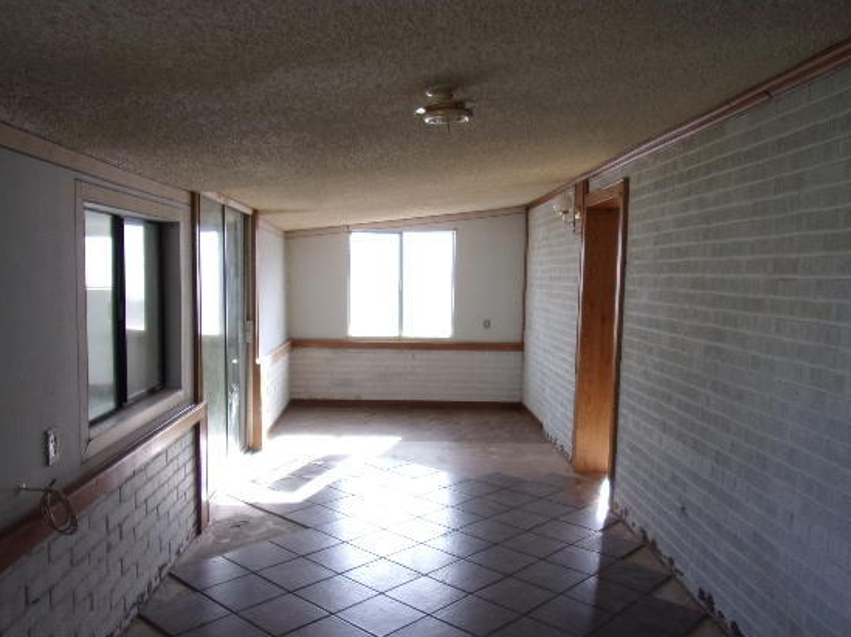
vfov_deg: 49.7
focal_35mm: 28
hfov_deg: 63.5
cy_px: 343
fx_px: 688
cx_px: 426
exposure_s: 1/75
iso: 80
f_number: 3.3
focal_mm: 4.3
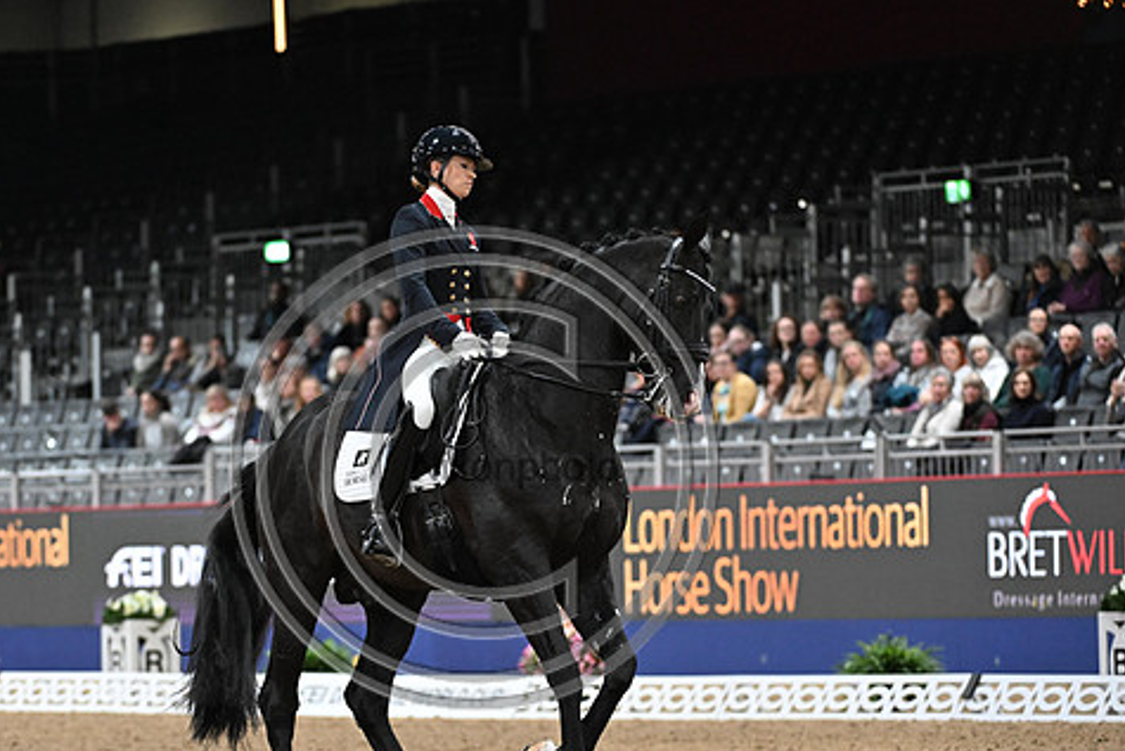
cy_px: 435
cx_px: 448
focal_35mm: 244
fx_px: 7627
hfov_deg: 8.4
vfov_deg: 5.6
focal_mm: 200
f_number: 4
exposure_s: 1/640
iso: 6400
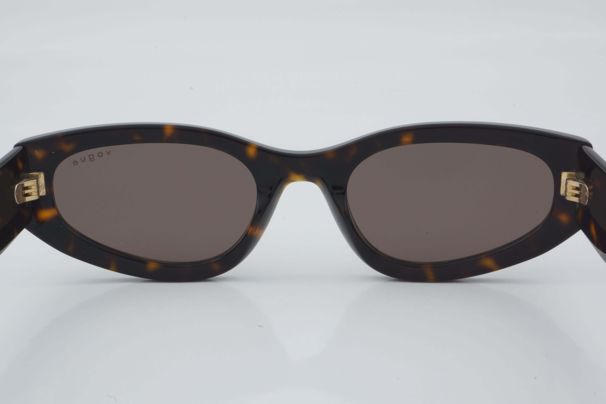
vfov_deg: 18.2
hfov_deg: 27.0
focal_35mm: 75
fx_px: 1262
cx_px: 303
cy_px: 202
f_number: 32
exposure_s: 1/3
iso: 100
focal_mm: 50
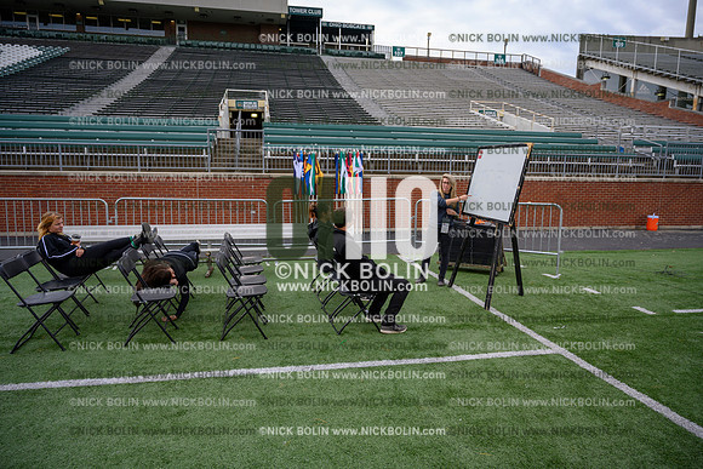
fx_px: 469
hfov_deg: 73.7
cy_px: 234
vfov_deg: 53.2
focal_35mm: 24
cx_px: 352
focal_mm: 24
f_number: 4
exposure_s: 1/320
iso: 125
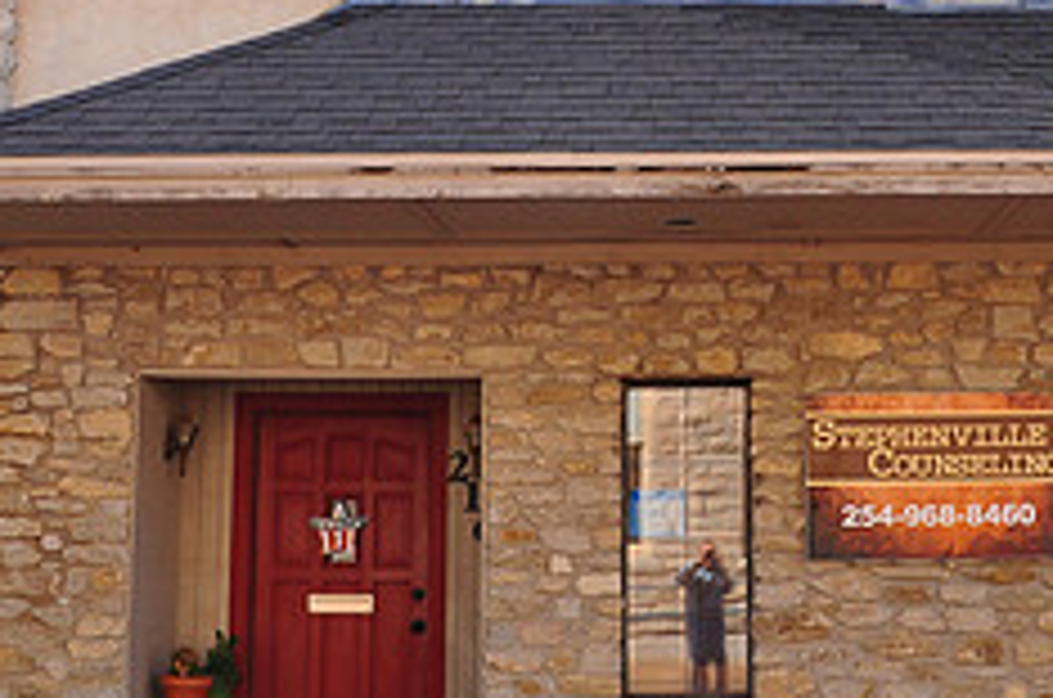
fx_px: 1956
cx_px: 760
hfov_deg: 29.8
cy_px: 119
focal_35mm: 67
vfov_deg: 20.0
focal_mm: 18
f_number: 10
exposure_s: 1/160
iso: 200
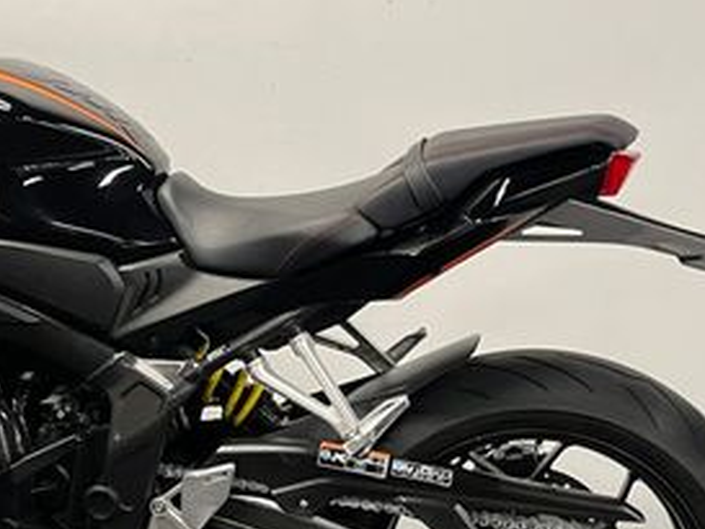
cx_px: 196
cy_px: 351
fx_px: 1243
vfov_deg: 23.9
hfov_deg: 31.2
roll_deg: -0.7
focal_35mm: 61
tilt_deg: -10.2
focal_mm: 5.1
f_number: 1.6
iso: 100
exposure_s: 1/50
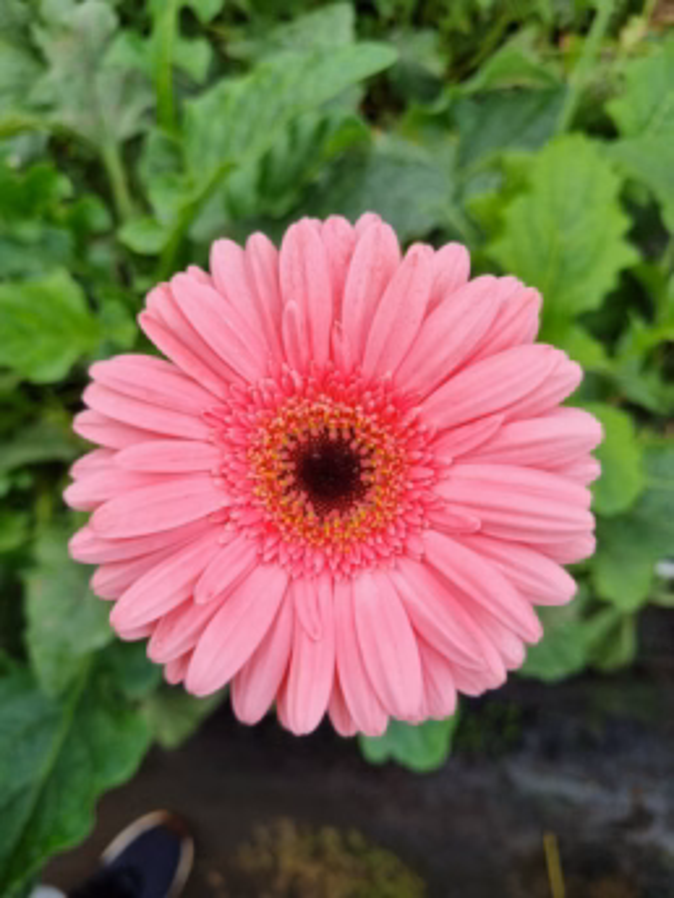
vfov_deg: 67.3
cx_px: 337
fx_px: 675
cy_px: 449
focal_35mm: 26
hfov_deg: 53.1
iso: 50
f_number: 1.8
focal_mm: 5.4
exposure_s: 1/449
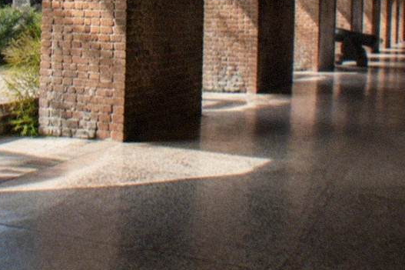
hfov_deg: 21.6
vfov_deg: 14.5
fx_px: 1046
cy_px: 23
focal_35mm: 93
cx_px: 70
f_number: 5.6
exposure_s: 1/500
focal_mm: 49
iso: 400
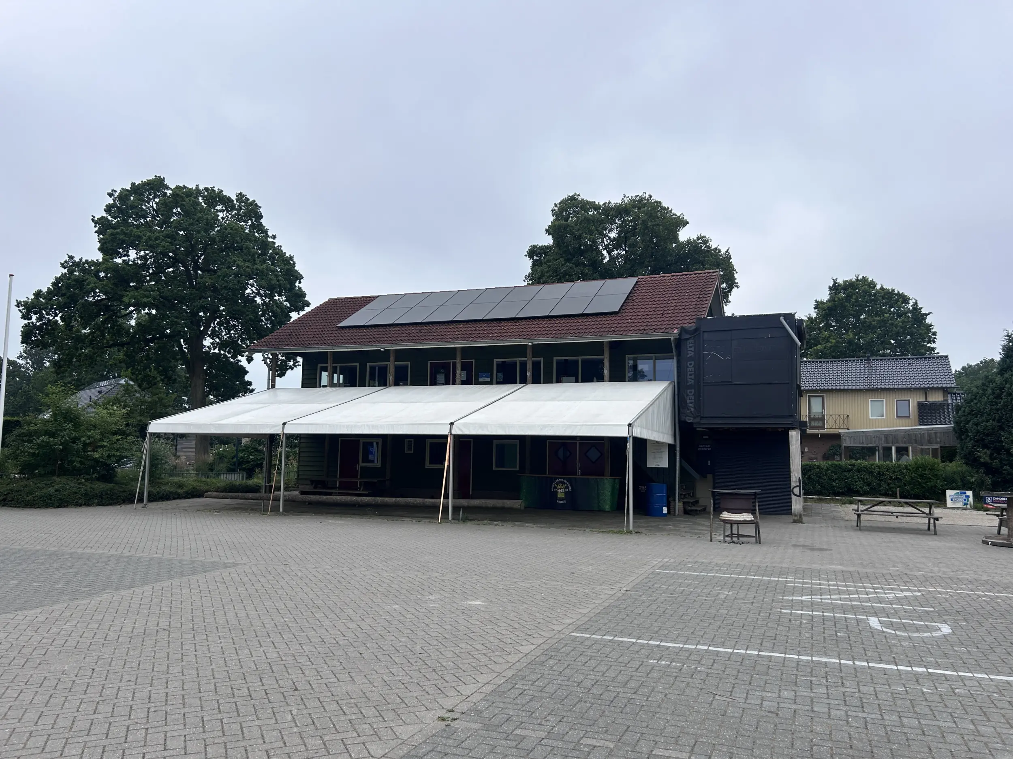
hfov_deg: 67.3
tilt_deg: +5.6
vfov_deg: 53.1
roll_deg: -1.0
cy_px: 380
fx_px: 761
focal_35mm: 26
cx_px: 506
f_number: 1.5
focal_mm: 5.7
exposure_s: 1/4630
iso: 50
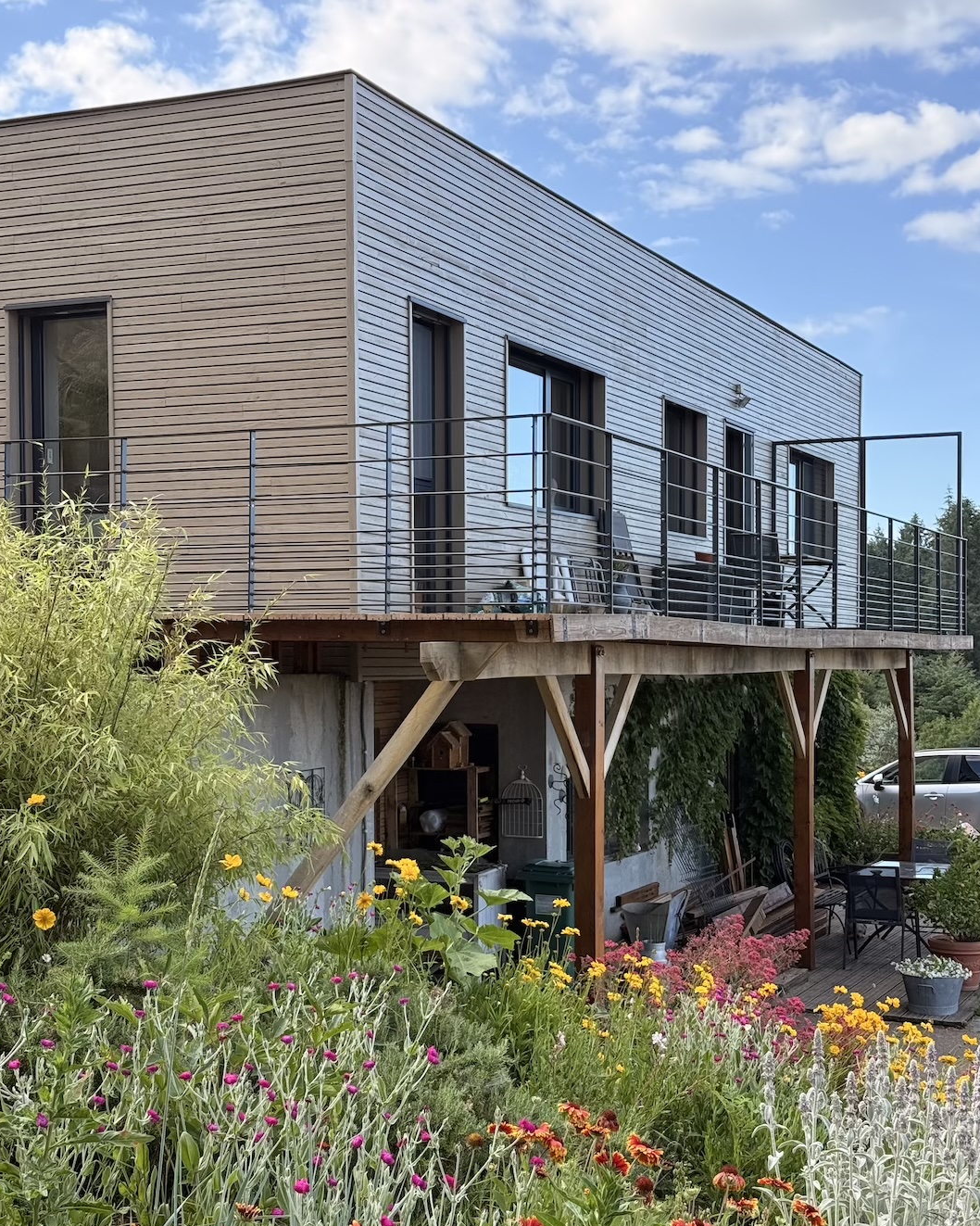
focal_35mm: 51
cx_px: 490
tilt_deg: +0.2
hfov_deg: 29.7
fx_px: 1849
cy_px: 652
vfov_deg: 36.6
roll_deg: -0.4
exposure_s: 1/1330
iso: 100
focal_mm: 6.76
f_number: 1.78
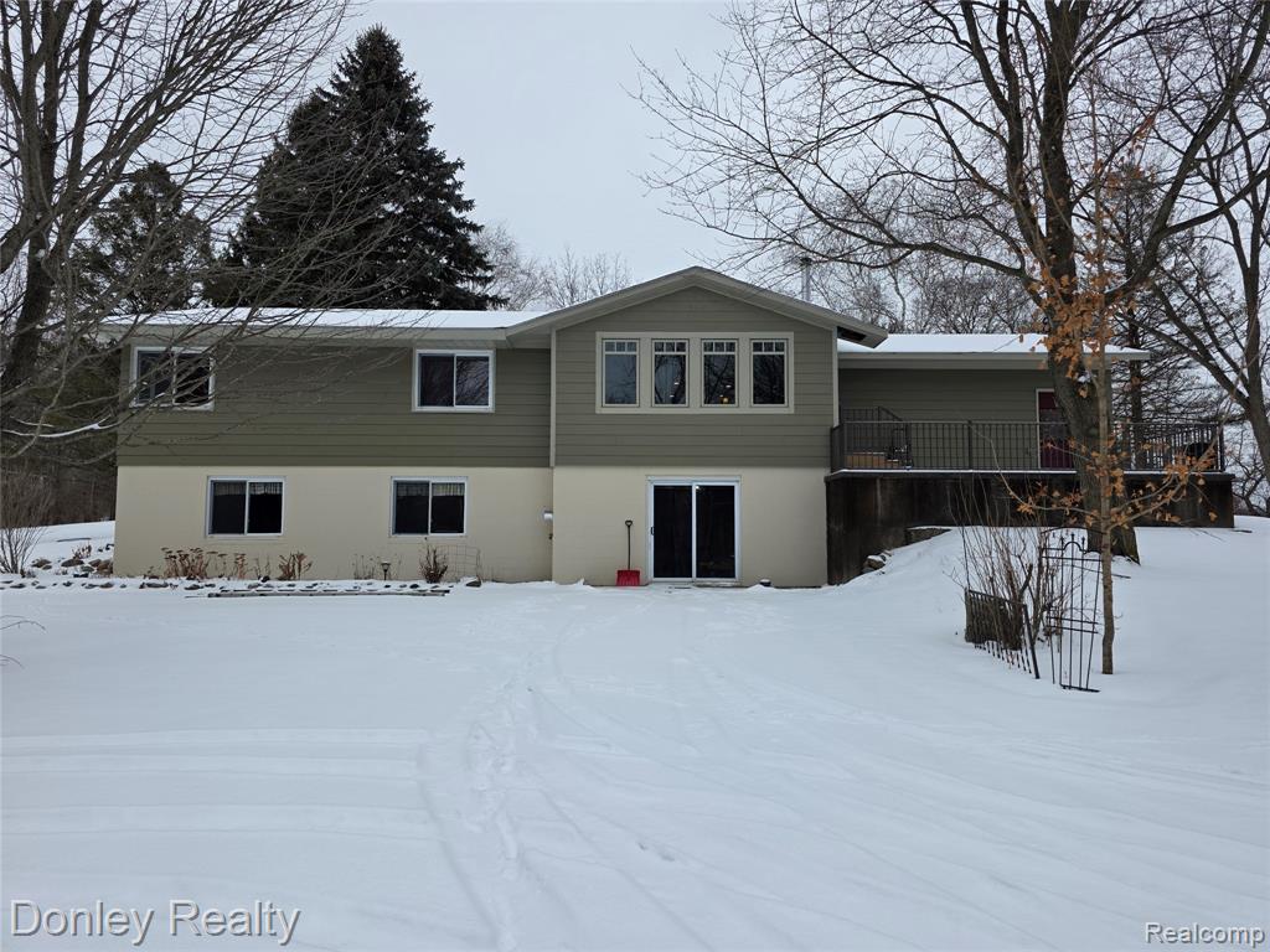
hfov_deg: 73.9
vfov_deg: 58.9
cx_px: 635
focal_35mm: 23
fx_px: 844
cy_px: 476
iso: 80
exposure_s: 1/2961
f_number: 1.7
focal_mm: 6.3
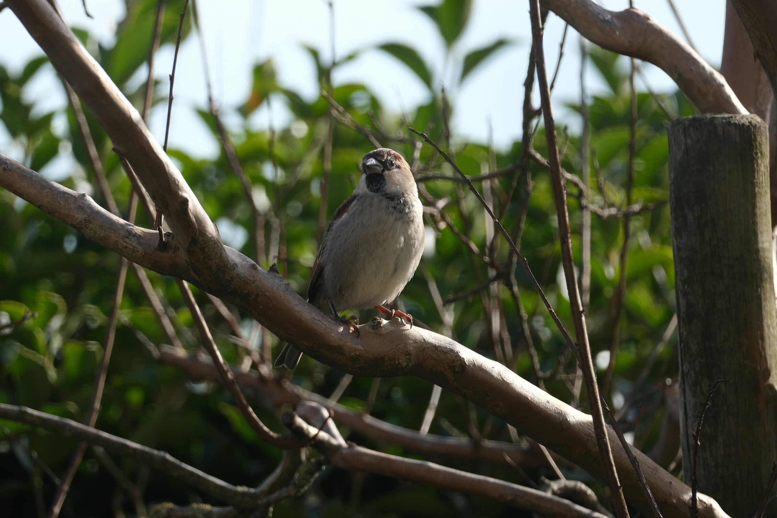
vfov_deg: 1.5
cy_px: 259
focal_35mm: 900
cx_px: 388
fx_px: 19423
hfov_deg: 2.3
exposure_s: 1/500
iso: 800
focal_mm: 600
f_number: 8
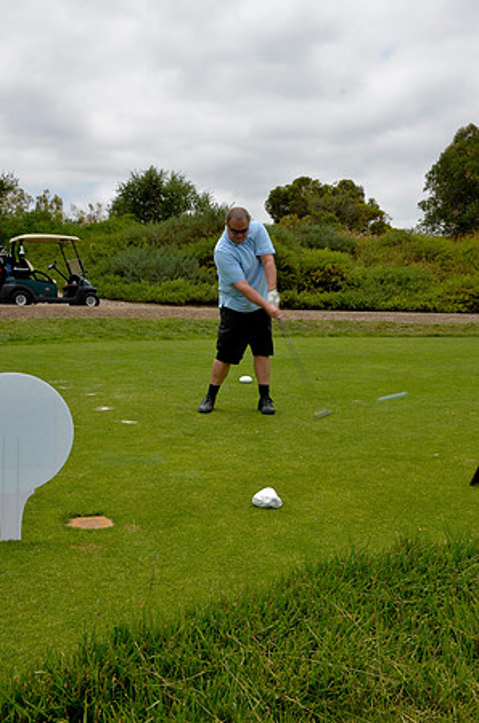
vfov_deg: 48.0
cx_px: 240
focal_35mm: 40
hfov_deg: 32.9
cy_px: 362
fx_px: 812
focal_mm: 27
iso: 200
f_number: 13
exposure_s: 1/250
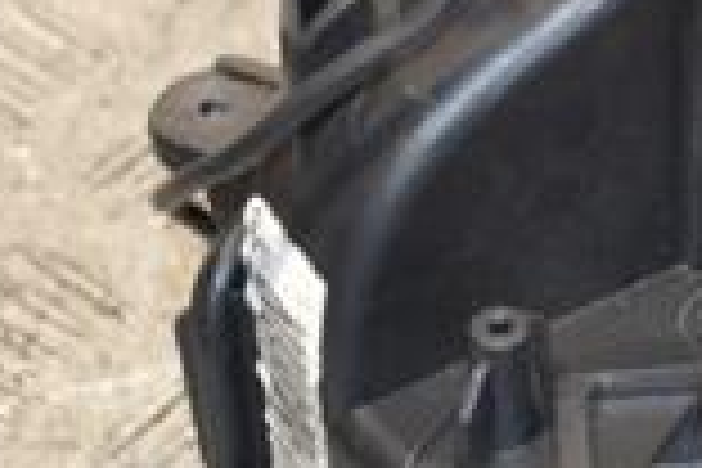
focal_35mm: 277
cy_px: 230
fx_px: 5401
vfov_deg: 5.0
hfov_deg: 7.3
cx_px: 1066
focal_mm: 48
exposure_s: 1/160
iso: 800
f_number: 4.8
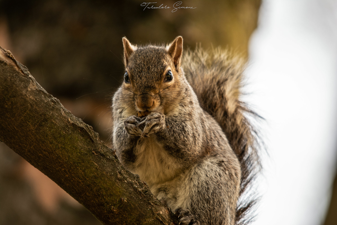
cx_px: 168
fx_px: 7020
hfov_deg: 2.7
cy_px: 112
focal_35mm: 750
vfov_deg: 1.8
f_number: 6.3
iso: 400
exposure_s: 1/160
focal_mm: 500
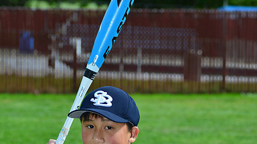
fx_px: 1349
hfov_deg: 10.9
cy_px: 161
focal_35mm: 198
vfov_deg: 6.1
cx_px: 128
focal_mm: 125
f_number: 9
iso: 160
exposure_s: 1/200
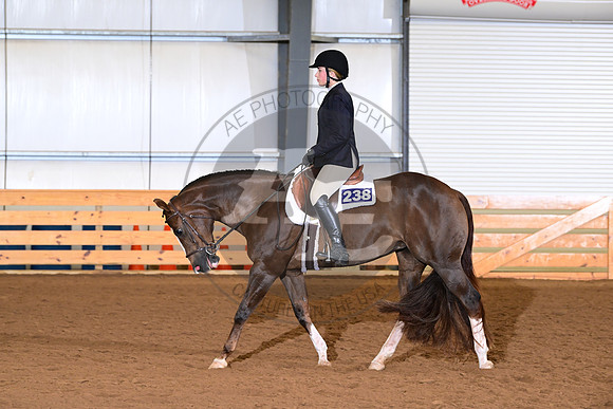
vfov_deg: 8.6
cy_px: 204
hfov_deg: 12.8
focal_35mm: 160
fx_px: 2725
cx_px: 306
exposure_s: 1/200
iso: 2500
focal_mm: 160
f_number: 5.6
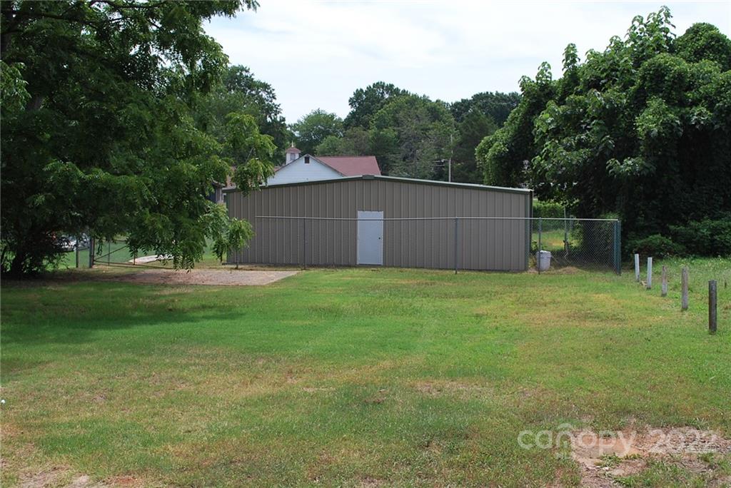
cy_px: 244
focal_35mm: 39
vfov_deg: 34.3
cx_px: 366
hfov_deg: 49.5
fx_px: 792
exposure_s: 1/200
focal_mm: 26
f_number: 7.1
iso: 100
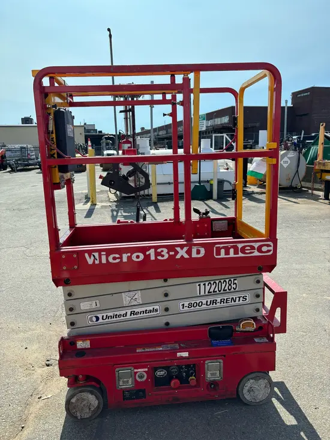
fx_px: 330
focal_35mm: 26
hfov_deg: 53.1
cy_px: 220
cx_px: 165
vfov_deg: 67.3
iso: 50
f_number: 1.6
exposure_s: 1/2151
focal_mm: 5.96
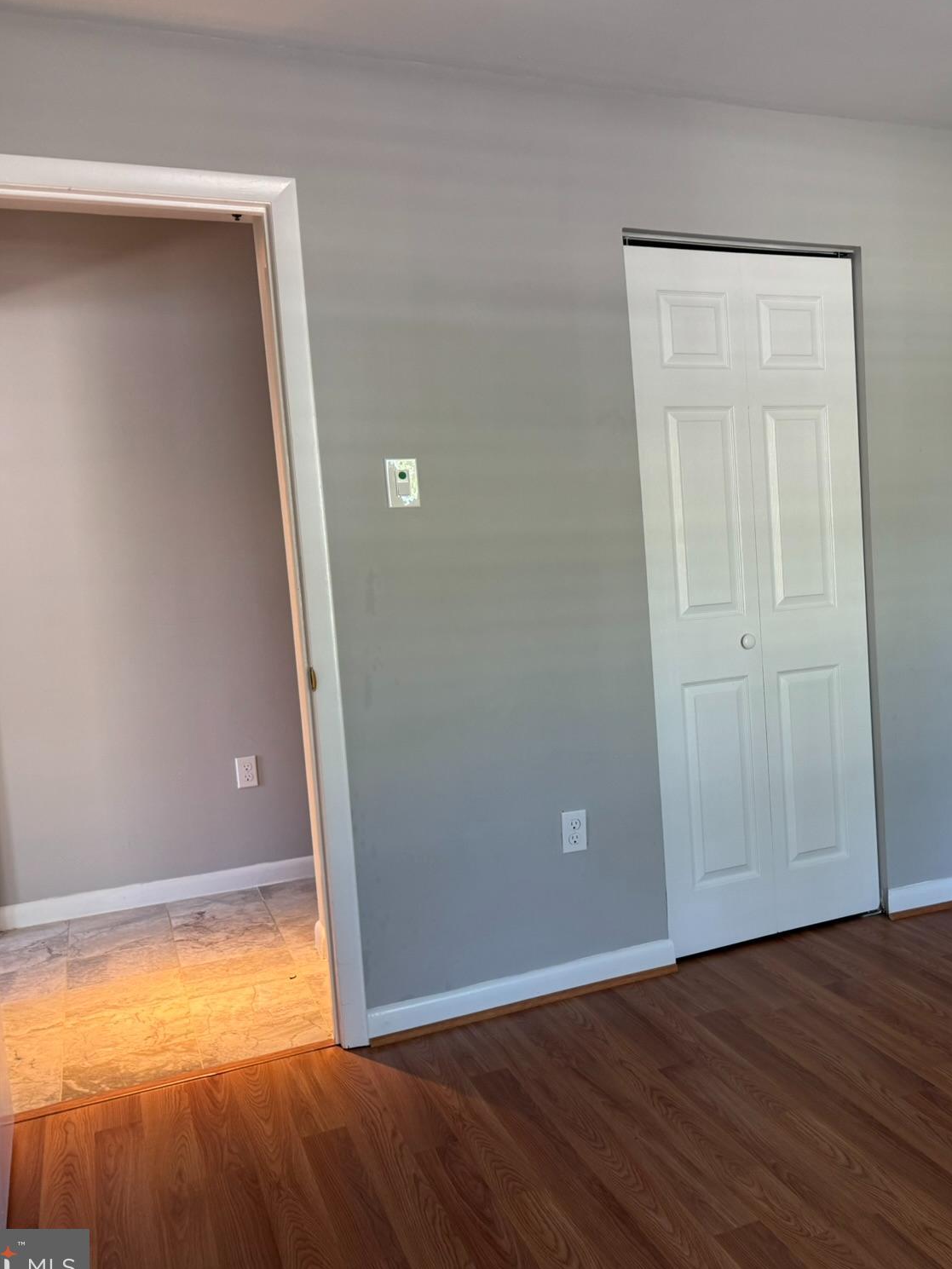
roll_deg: +3.2
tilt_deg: -5.9
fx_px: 1210
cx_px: 749
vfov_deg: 55.3
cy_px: 644
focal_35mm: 33
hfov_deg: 41.3
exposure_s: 1/60
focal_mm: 6.76
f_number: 1.78
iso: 160
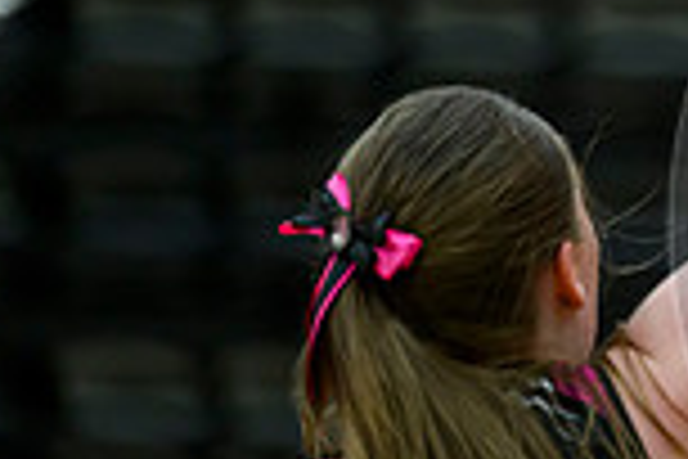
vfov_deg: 1.8
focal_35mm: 760
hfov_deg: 2.7
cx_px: 1133
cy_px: 223
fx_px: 14523
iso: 3200
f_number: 2.8
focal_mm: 200
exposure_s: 1/1250
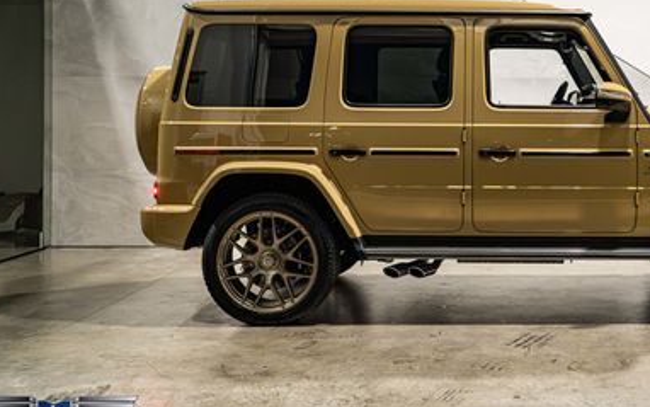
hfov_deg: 37.4
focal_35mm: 53
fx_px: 939
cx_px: 473
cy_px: 110
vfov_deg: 24.2
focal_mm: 31
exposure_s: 1/100
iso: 1600
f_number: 4
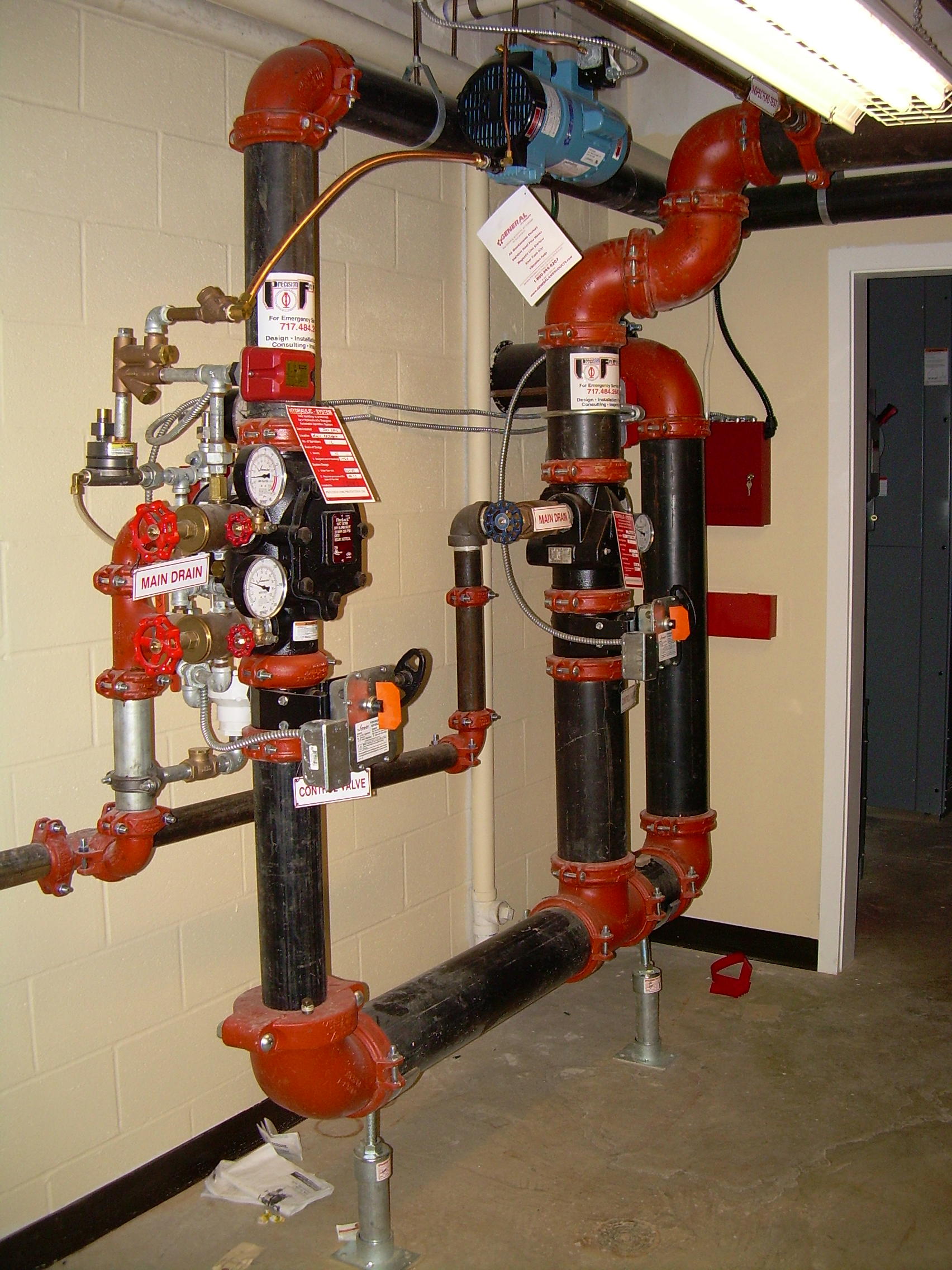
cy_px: 635
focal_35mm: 38
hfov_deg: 37.7
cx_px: 476
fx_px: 1393
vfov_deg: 49.0
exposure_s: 1/60
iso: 130
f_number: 2.8
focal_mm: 6.3
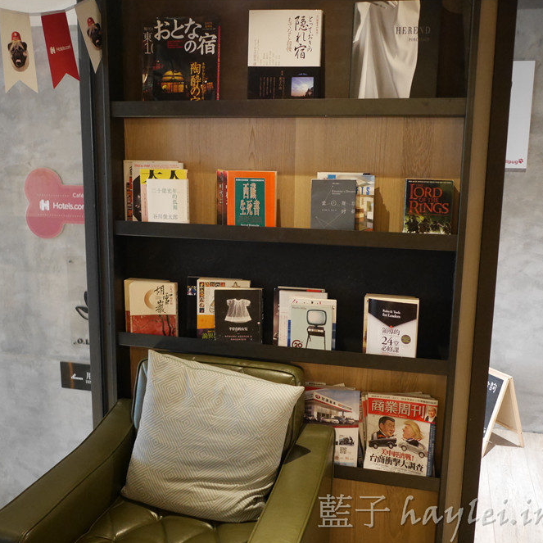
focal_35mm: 36
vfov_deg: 46.0
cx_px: 269
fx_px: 639
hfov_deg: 46.0
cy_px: 272
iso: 2500
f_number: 1.7
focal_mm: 15
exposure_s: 1/60
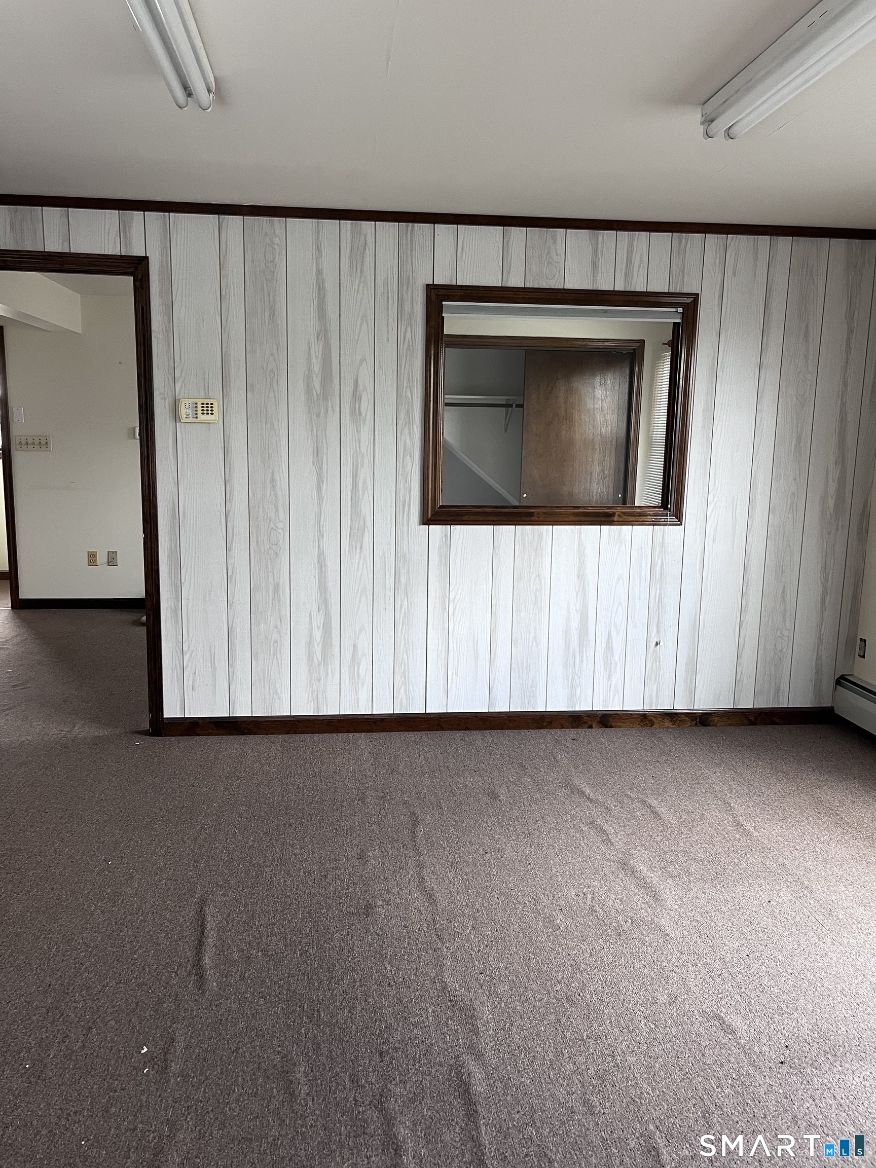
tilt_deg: -9.0
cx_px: 438
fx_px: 877
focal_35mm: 26
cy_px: 584
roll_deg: -2.0
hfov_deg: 53.1
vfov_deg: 67.3
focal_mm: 5.1
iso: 125
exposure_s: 1/87
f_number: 1.6
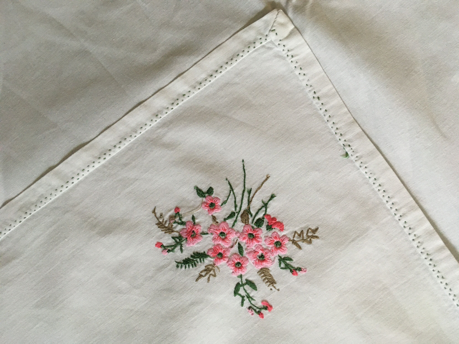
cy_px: 172
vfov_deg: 48.2
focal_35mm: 29
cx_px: 230
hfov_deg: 61.7
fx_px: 385
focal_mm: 4.15
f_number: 2.2
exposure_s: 1/33
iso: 200
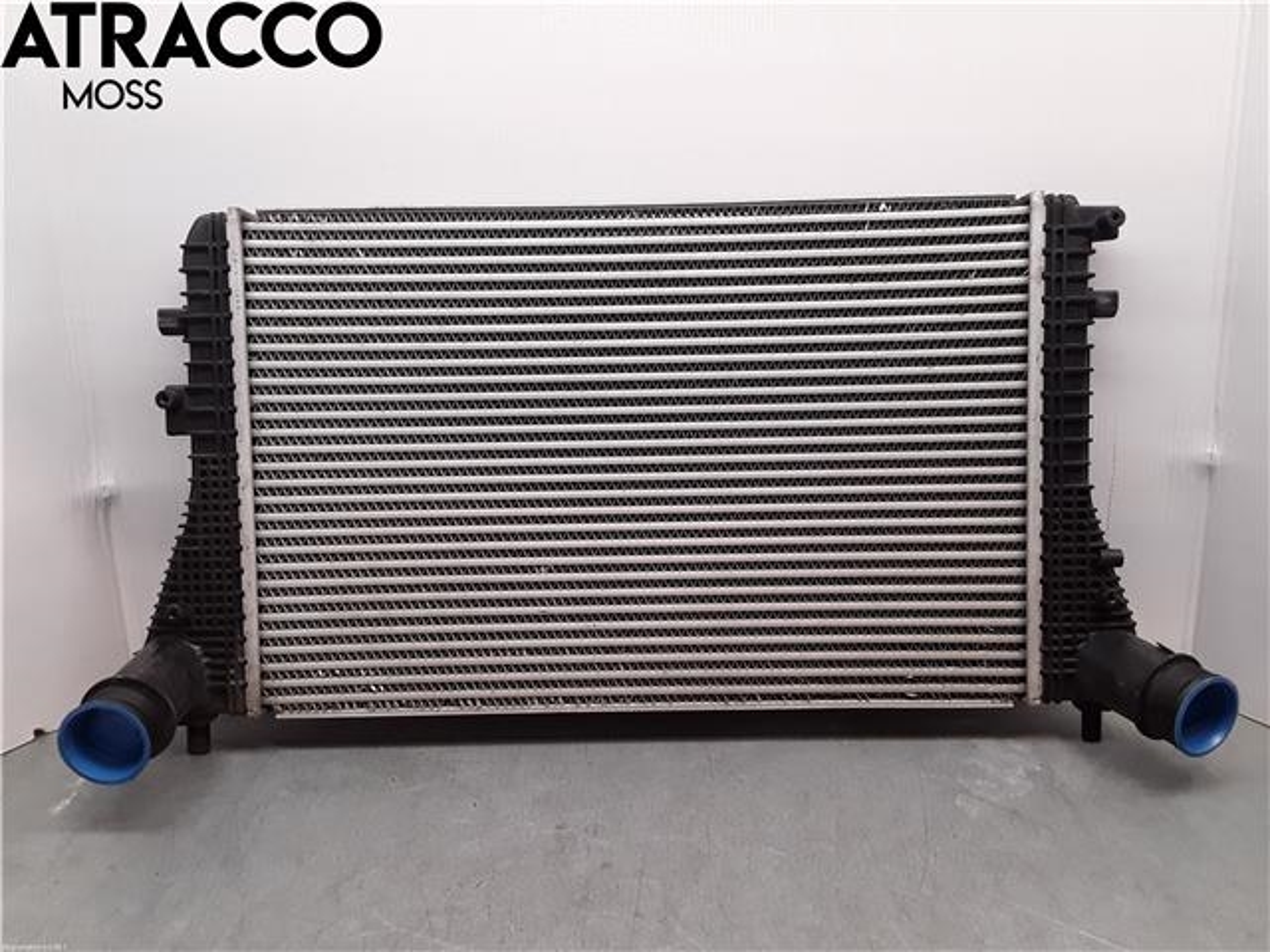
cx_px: 635
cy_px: 476
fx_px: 1027
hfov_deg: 63.4
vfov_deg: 49.7
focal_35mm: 28
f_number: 1.9
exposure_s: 1/100
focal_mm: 2.91
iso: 64
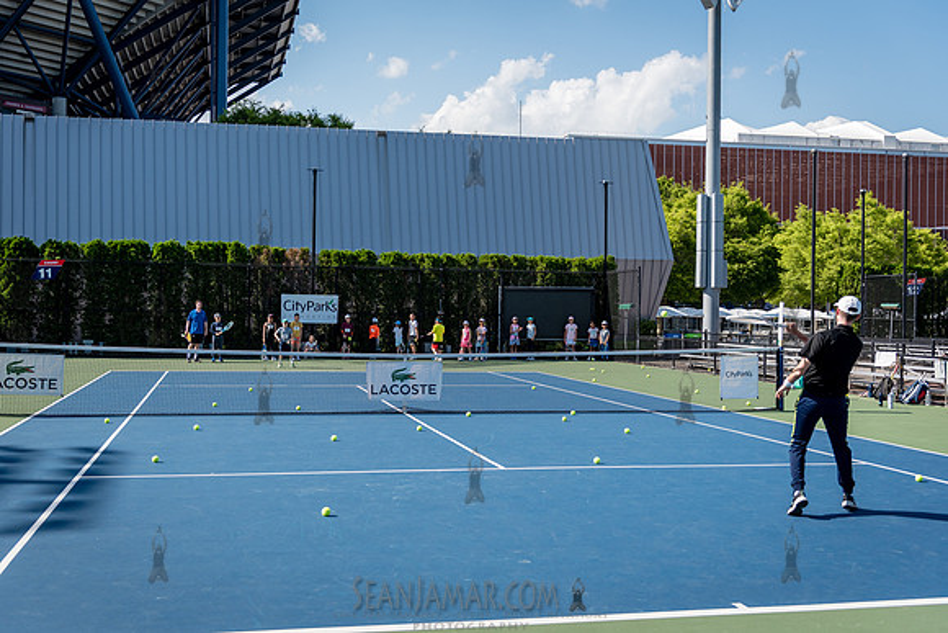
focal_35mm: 41
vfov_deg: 32.3
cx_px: 474
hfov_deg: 46.9
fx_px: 1092
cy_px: 316
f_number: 3.5
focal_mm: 40
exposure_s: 1/1600
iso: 200
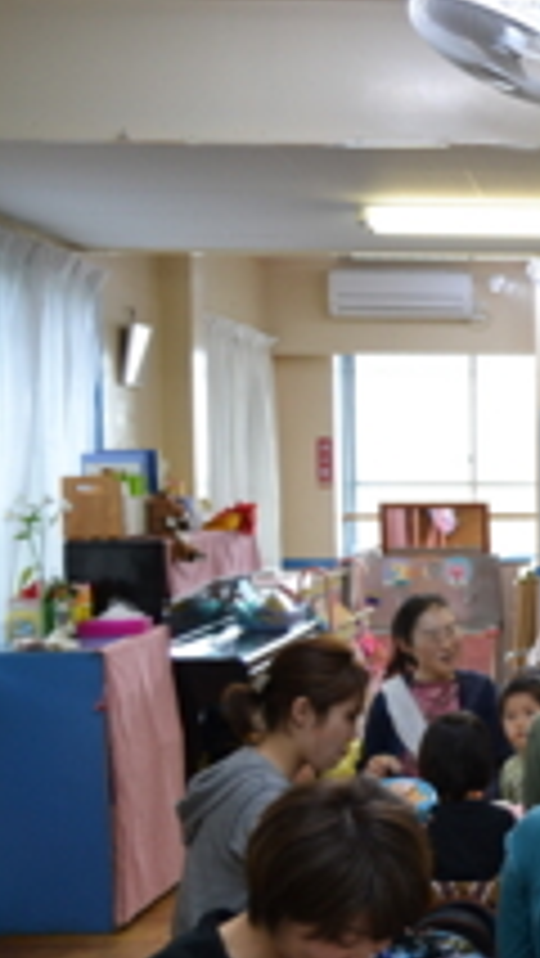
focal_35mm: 59
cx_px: 860
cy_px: 587
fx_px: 1500
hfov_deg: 17.8
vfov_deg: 35.3
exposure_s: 1/60
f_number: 3.8
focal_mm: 20
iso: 400
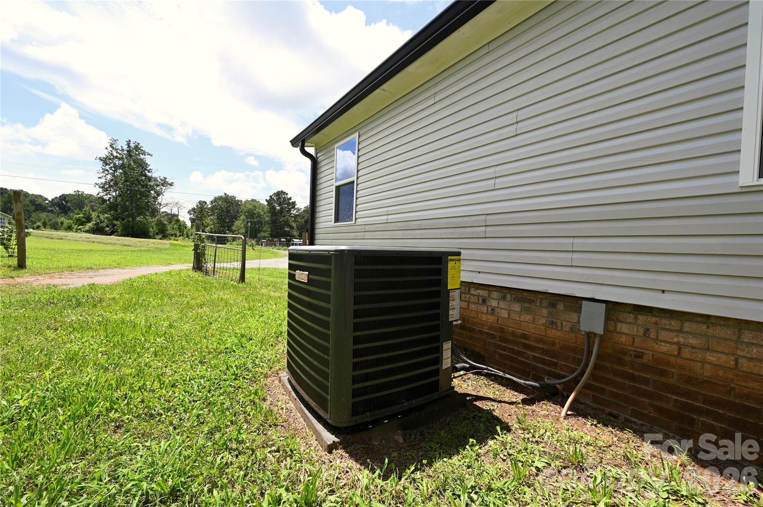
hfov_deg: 102.3
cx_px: 382
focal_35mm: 14
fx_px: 307
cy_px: 254
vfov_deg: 79.1
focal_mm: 14.5
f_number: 8
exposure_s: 1/200
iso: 100
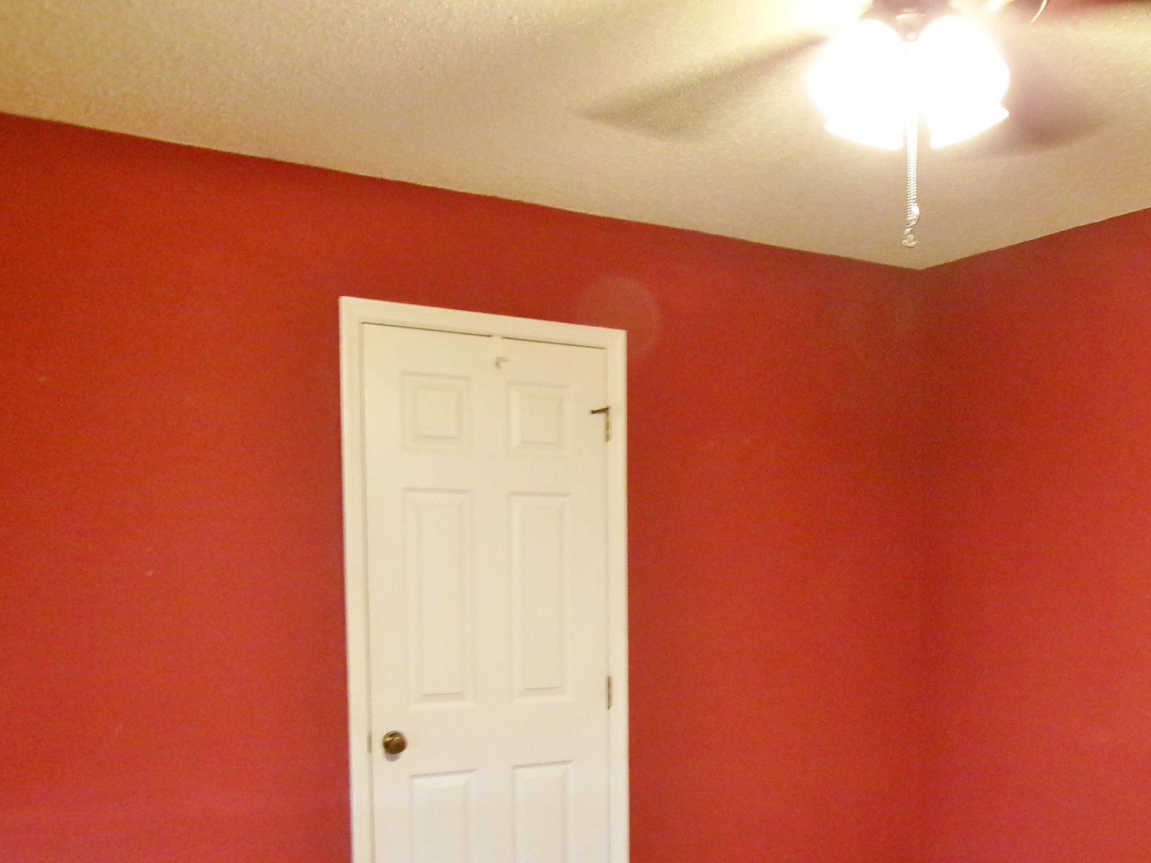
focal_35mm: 39
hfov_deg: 46.4
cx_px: 839
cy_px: 670
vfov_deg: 35.8
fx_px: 1297
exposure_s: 1/17
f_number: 3
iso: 747
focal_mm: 4.3
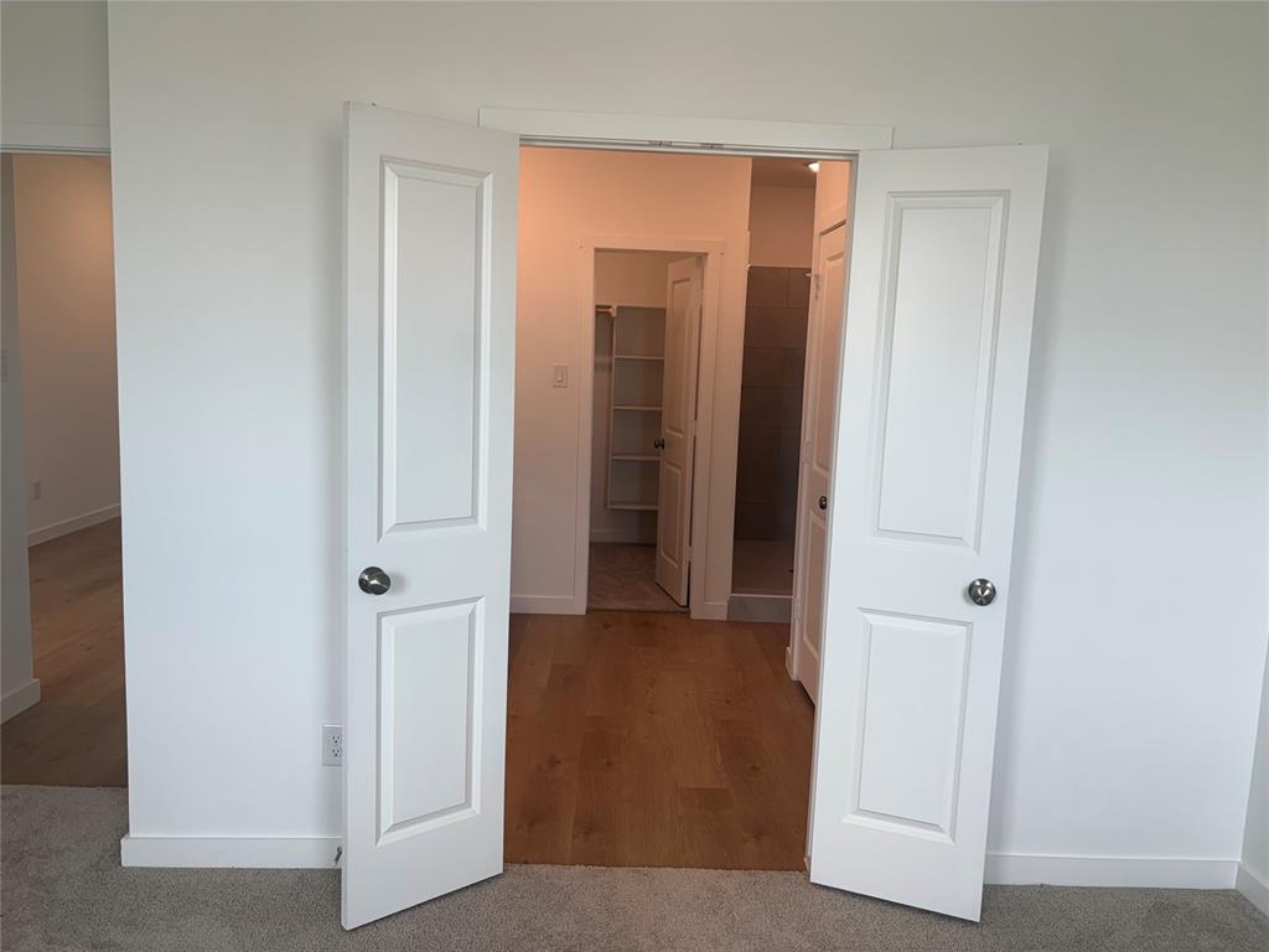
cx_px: 634
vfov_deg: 53.1
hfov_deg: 67.3
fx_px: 953
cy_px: 476
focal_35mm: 26
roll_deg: -1.2
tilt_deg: -6.3
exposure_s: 1/149
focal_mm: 5.96
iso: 32
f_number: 1.6
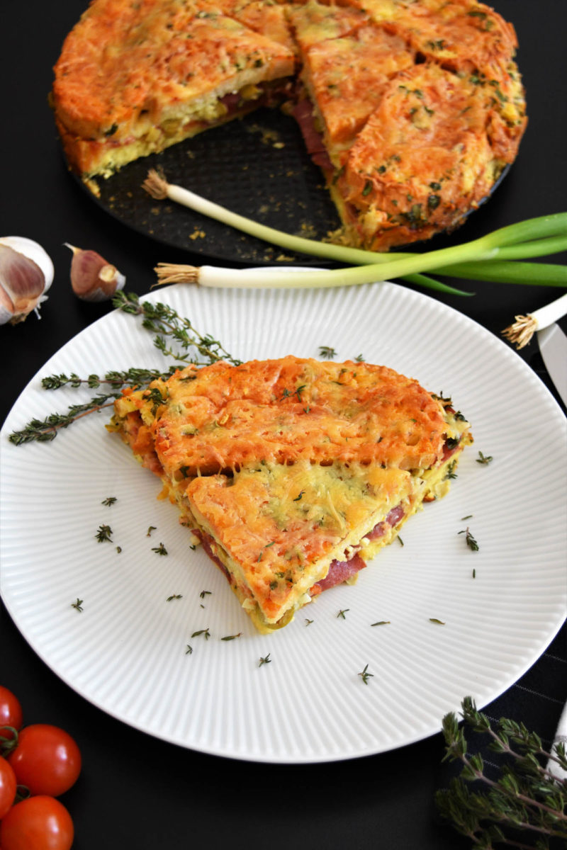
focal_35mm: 57
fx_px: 1347
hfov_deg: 23.8
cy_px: 425
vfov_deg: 35.1
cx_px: 284
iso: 900
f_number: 4.8
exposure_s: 1/60
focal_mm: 38
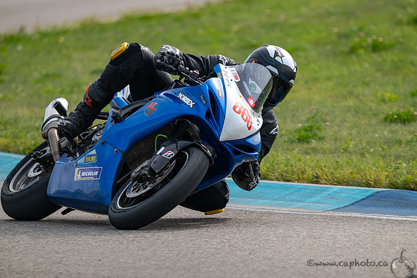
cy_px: 139
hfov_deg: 3.4
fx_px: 6951
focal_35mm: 600
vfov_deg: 2.3
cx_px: 208
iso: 360
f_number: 6.3
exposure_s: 1/1250
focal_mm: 600
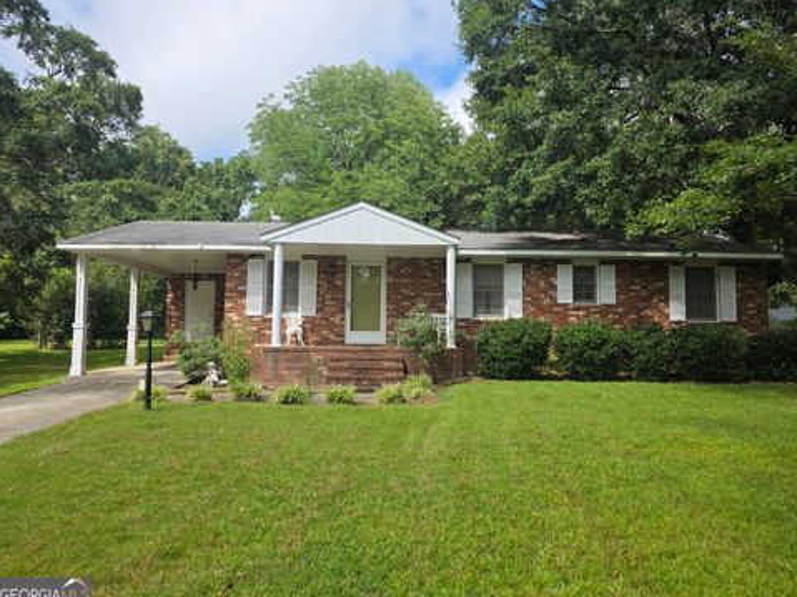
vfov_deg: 56.8
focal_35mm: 24
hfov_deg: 71.6
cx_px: 414
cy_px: 297
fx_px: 552
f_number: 1.7
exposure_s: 1/3727
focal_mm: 6.3
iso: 80
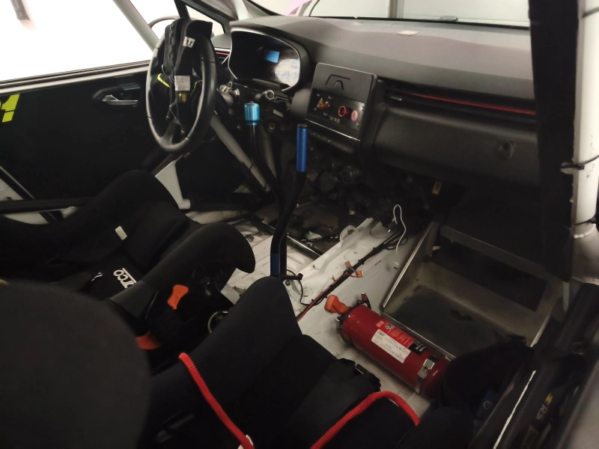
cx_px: 300
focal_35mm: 23
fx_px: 398
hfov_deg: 73.9
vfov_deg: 58.9
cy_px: 224
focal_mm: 6.06
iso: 25000
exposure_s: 1/14.3
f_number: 1.7
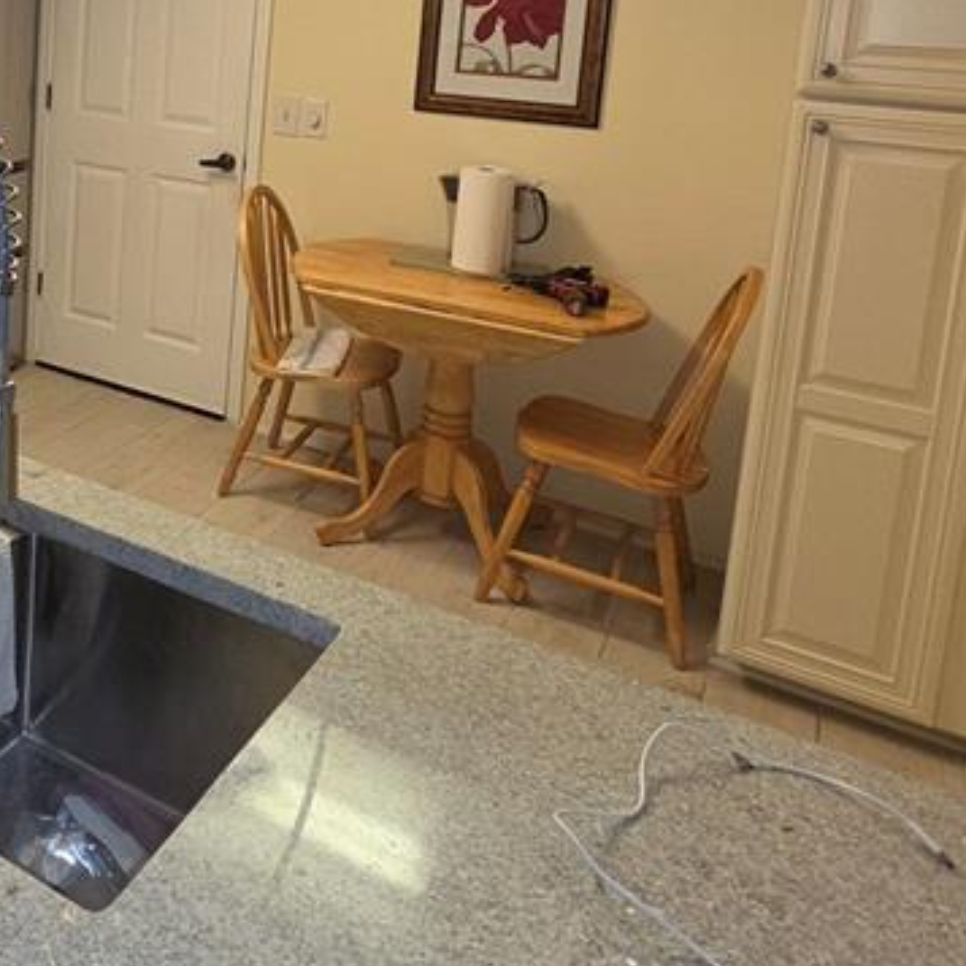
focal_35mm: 33
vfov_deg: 45.7
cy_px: 122
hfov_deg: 43.2
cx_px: 14
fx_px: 1042
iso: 100
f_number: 1.9
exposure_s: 1/60
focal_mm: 2.2
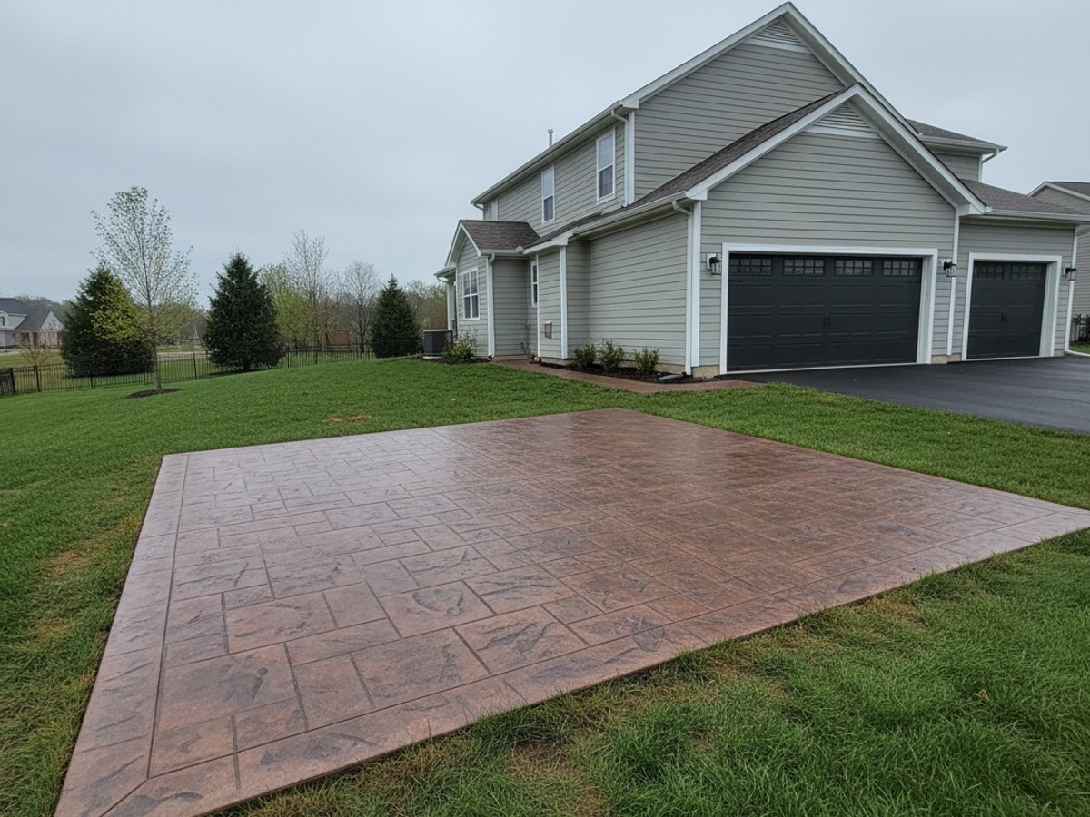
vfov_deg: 53.1
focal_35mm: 26
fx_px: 819
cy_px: 408
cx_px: 545
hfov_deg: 67.3
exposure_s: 1/1378
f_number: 1.6
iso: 266
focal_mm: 5.7
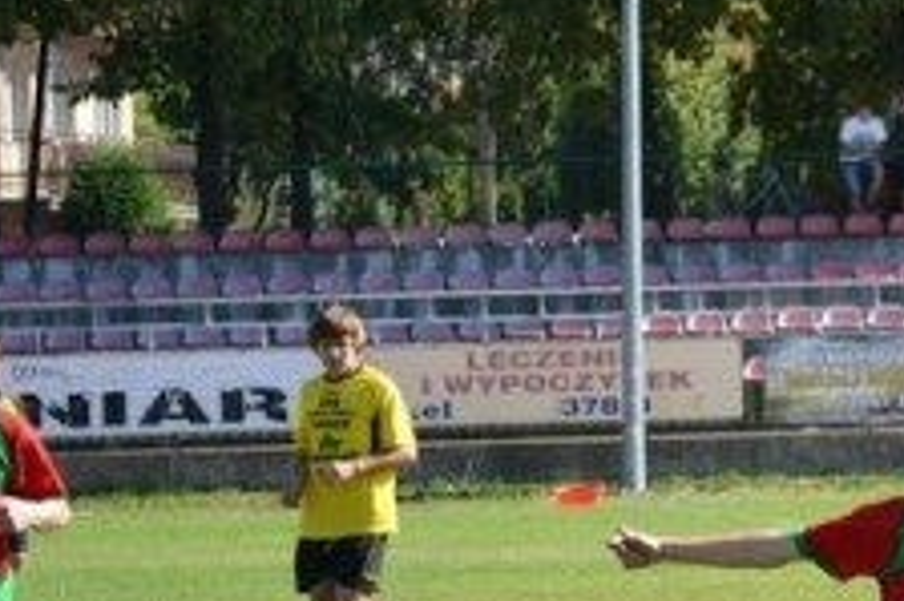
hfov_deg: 8.2
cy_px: 430
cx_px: 892
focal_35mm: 251
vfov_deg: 5.5
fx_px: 6301
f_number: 4.5
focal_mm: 75
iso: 400
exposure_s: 1/1000
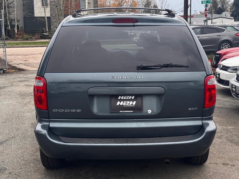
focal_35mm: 48
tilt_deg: -7.7
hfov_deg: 39.7
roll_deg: -0.2
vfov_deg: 30.3
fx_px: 331
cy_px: 90
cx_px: 120
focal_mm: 6.76
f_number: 1.78
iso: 64
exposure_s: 1/645
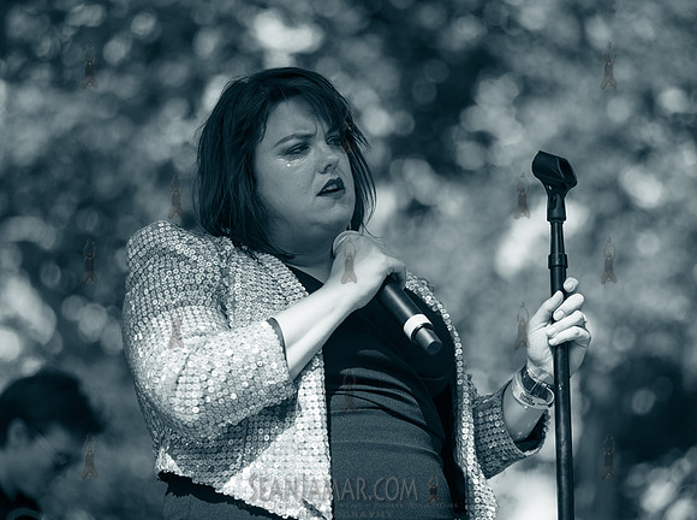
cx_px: 332
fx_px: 2478
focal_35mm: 123
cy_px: 254
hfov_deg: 16.0
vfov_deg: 12.0
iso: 200
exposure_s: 1/2500
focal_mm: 112
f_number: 2.8
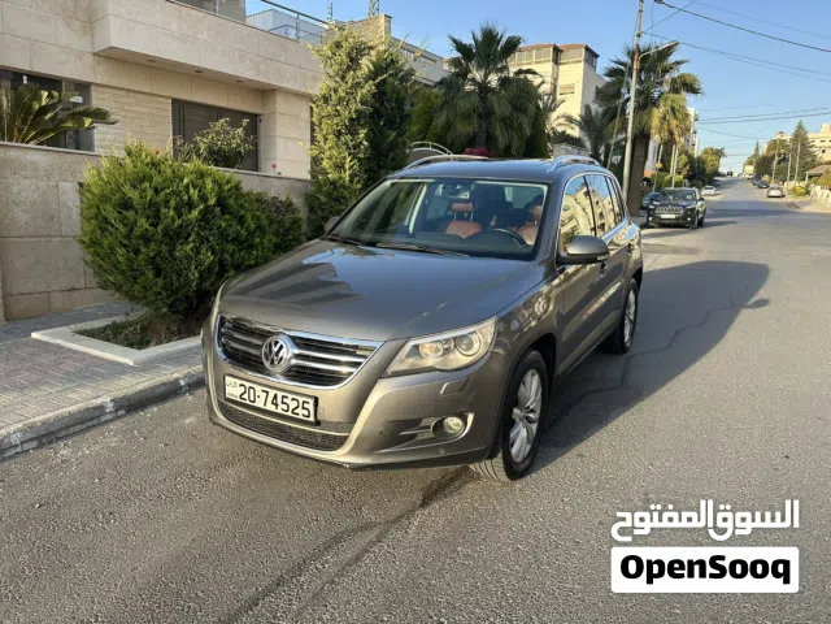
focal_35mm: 24
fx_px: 576
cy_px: 312
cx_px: 416
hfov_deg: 71.6
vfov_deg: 56.8
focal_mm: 6.86
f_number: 1.78
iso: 80
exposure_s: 1/694
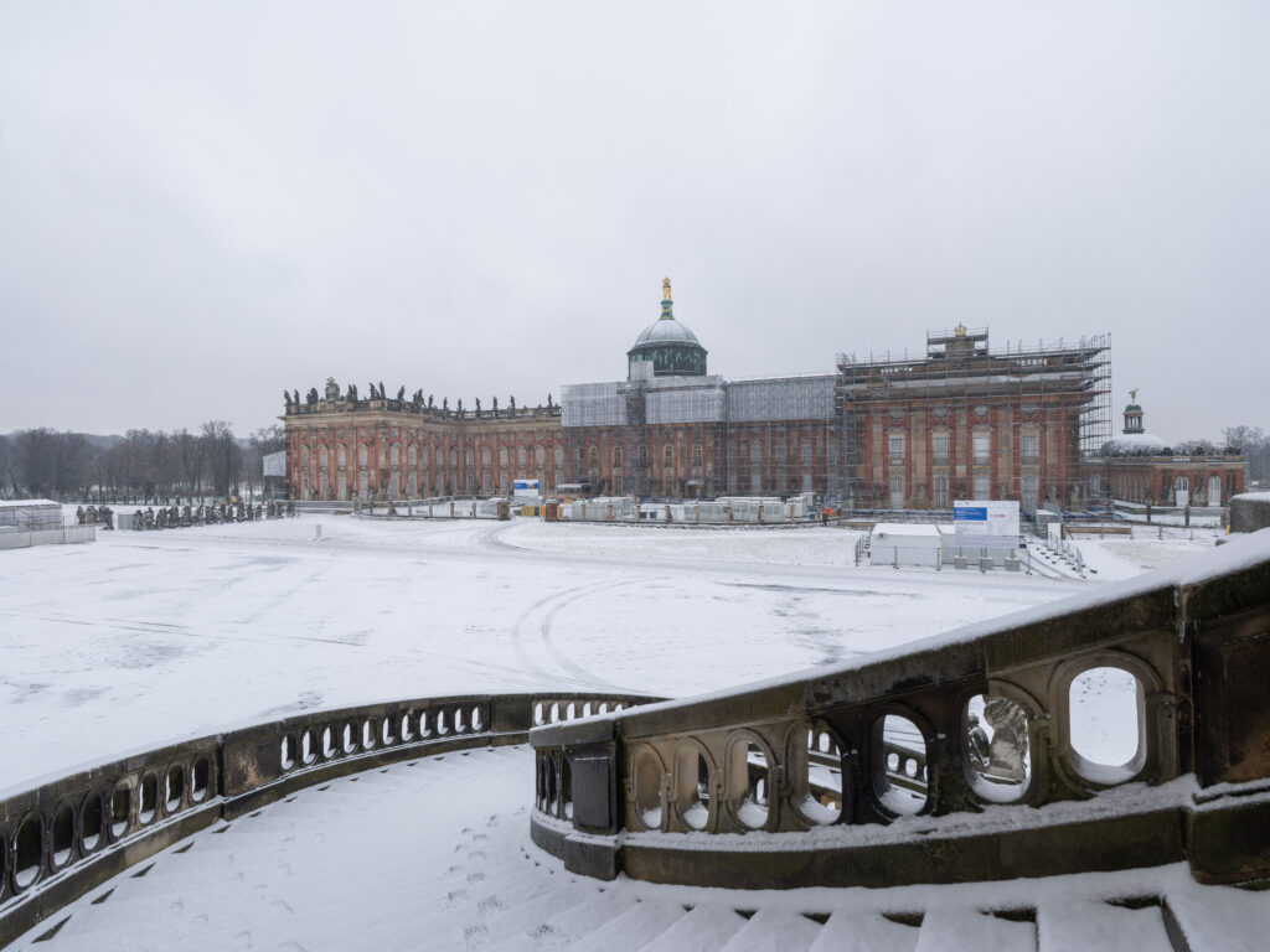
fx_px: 660
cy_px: 476
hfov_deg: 87.8
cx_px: 635
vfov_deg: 71.6
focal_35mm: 18
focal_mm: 22.4
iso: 200
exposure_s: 1/30
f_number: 11
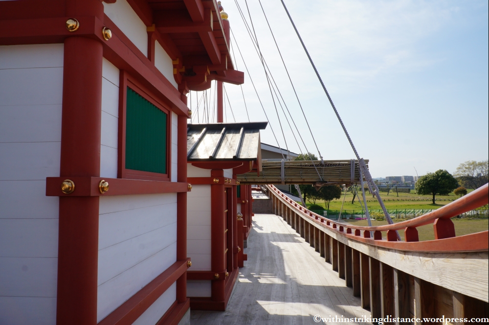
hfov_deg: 67.4
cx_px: 244
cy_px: 162
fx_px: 366
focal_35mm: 27
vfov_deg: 47.8
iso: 200
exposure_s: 1/320
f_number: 13
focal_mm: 18
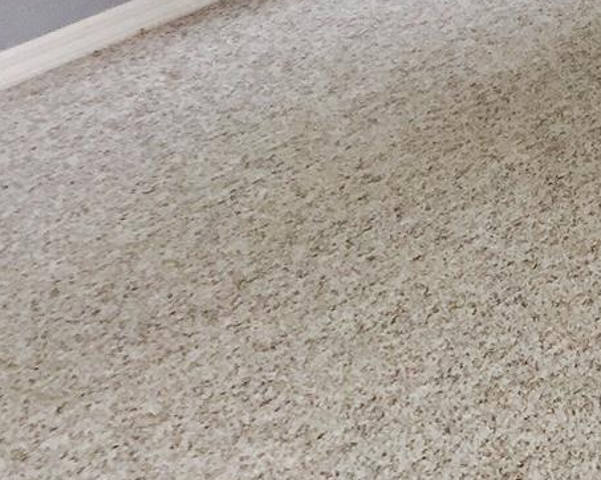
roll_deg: +2.7
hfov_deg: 18.0
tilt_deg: -12.2
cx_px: 703
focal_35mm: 102
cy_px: -292
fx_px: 1814
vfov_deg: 13.9
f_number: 2.2
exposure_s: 1/30
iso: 125
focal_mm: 4.15
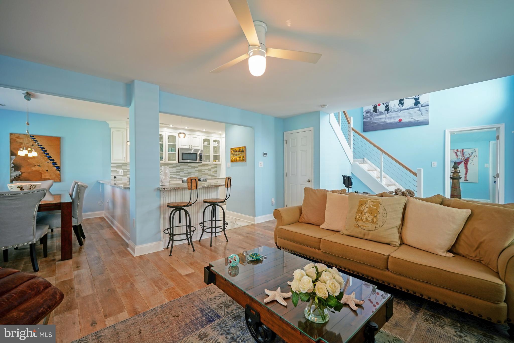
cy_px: 172
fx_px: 214
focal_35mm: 15
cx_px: 257
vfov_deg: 77.3
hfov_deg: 100.4
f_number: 2.8
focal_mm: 10
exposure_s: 1/30
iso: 200
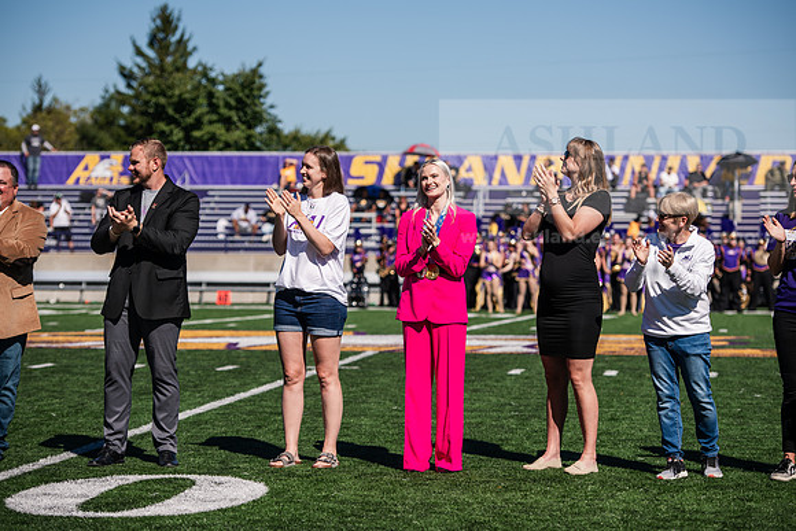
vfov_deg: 12.5
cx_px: 398
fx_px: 2433
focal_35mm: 110
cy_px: 266
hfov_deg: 18.6
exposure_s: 1/1600
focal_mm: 110
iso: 80
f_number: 3.5
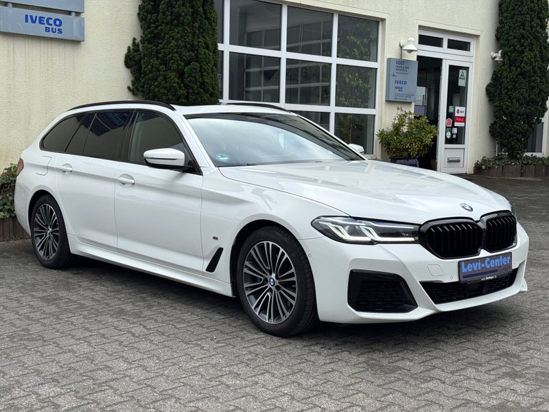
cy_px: 206
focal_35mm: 48
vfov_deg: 30.3
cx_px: 274
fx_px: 761
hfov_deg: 39.7
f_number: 1.78
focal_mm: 6.76
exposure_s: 1/1490
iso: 64
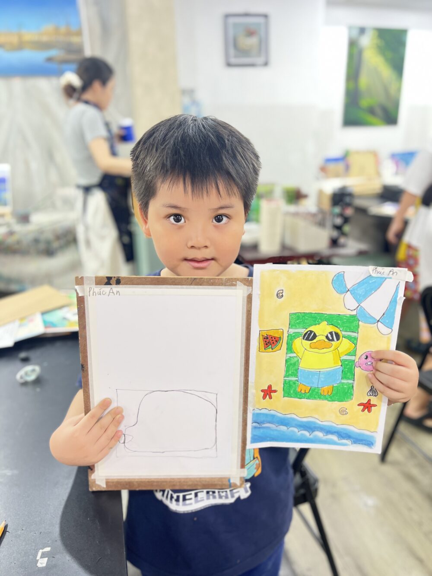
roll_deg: +0.8
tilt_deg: -20.4
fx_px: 433
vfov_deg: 67.3
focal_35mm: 26
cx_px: 216
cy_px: 288
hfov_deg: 53.1
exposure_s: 1/50
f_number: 1.5
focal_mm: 5.7
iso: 125
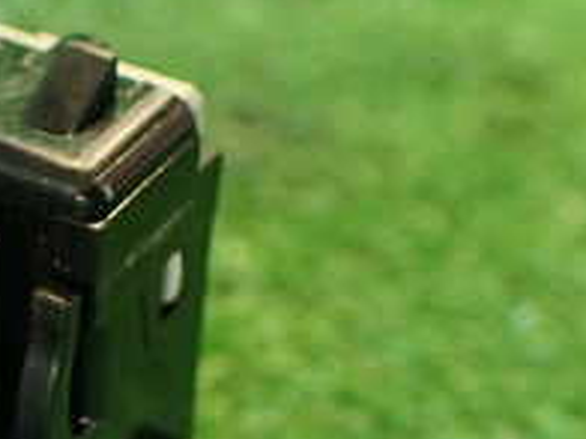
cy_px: 418
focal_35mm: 98
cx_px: -132
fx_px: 1659
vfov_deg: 14.9
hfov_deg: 18.9
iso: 320
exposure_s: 1/30
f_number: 2.4
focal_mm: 5.79
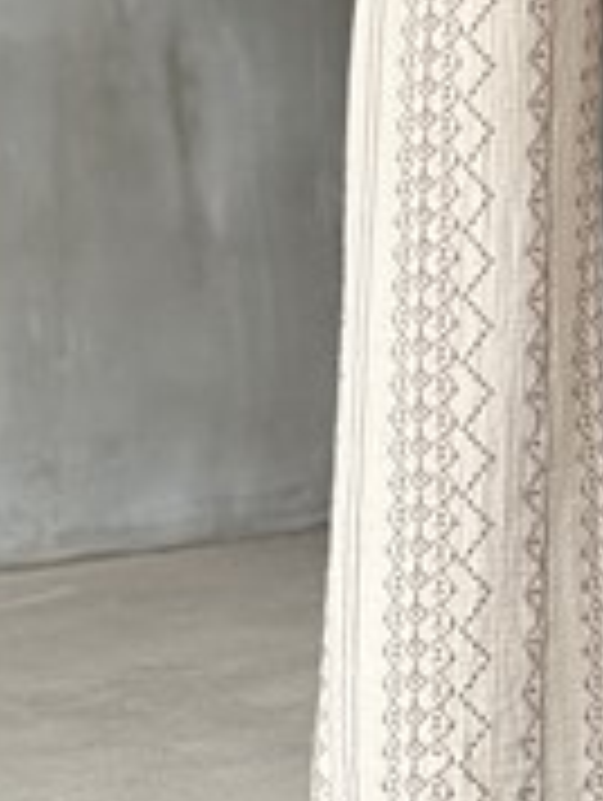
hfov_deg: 12.8
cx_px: 598
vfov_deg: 16.7
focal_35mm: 115
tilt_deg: +2.9
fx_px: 2665
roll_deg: -1.0
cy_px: -22
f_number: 1.78
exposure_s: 1/88
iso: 100
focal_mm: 6.76
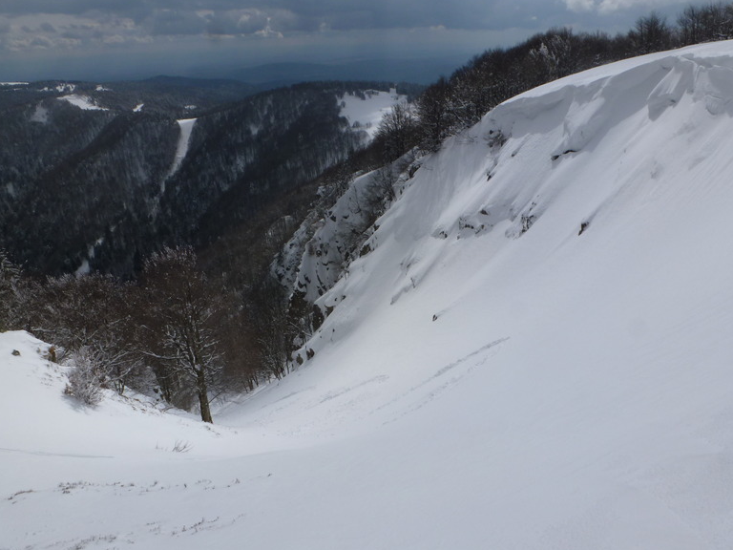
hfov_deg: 69.4
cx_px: 360
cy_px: 275
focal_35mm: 25
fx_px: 529
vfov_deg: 54.9
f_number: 6.3
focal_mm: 4.3
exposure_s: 1/1600
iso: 100
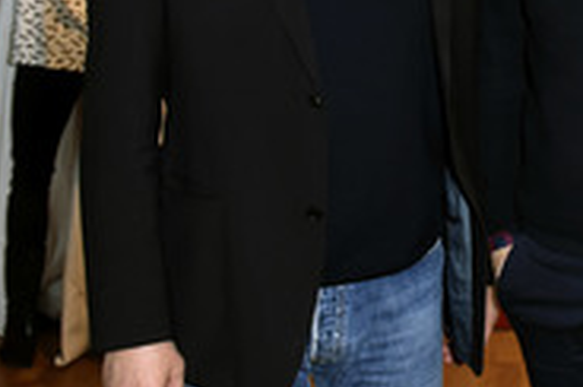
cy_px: 6
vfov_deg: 16.5
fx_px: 1309
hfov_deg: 24.4
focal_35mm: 81
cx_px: 518
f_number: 4.5
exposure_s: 1/160
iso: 1250
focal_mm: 22
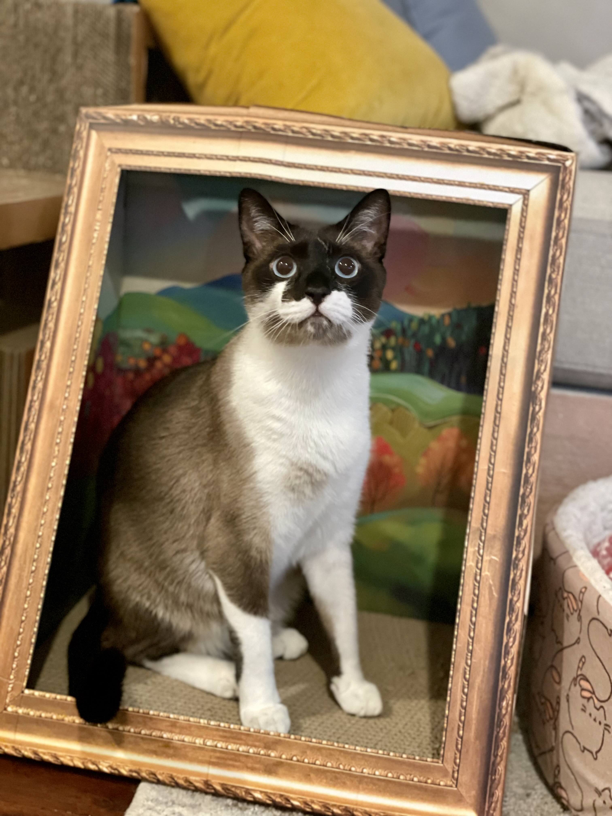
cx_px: 306
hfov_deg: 28.0
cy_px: 408
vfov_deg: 36.8
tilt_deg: -14.1
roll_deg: -4.9
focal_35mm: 52
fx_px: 1226
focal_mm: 6
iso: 500
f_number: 2
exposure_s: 1/20
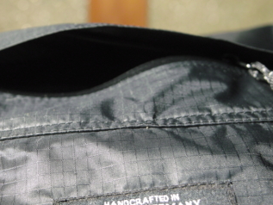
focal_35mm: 51
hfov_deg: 37.4
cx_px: 122
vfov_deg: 28.6
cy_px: 112
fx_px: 402
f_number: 4
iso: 200
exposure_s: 1/2.5
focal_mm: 16.6
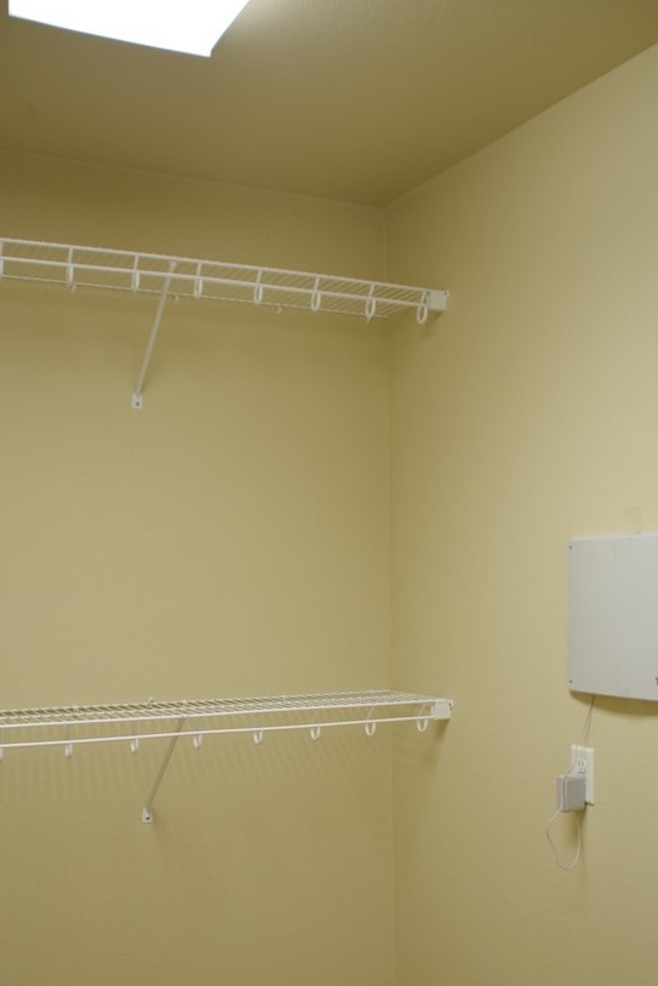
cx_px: 388
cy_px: 590
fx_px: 987
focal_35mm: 36
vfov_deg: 52.8
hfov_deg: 36.8
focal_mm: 18
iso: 200
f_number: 3.5
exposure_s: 1/50
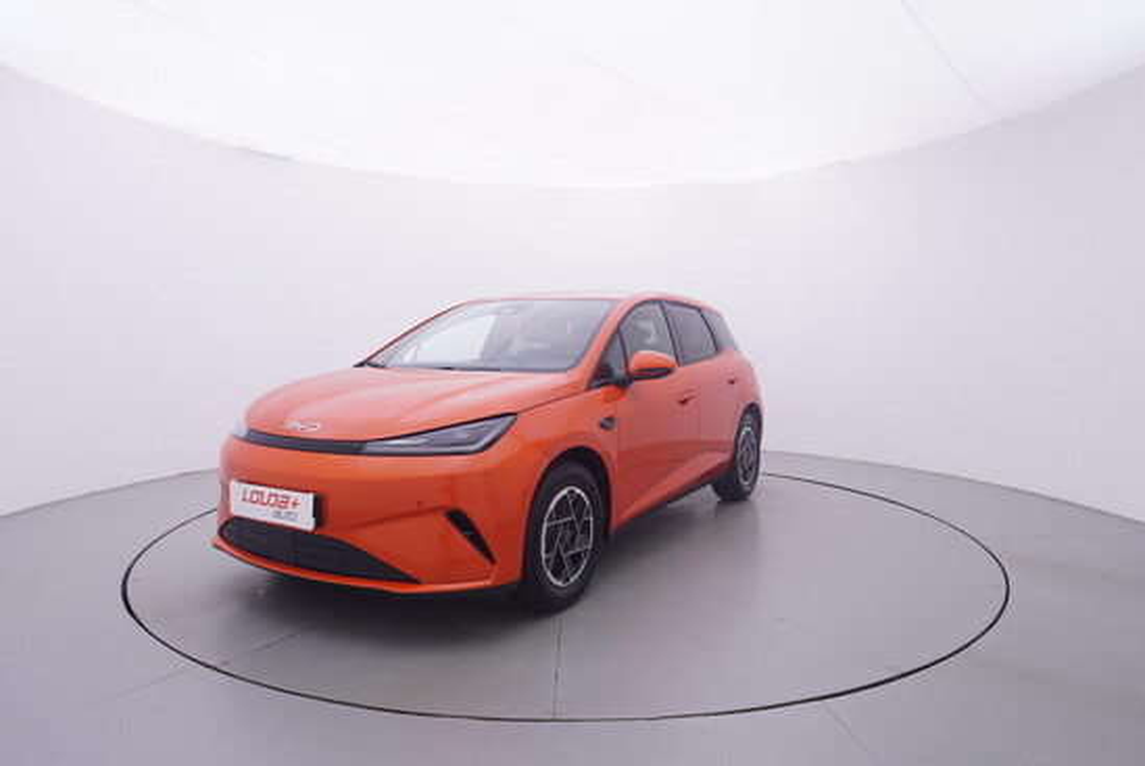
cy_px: 383
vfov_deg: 56.2
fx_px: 716
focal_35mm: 22
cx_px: 572
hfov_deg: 77.3
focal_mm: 15
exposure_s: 1/80
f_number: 5
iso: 200
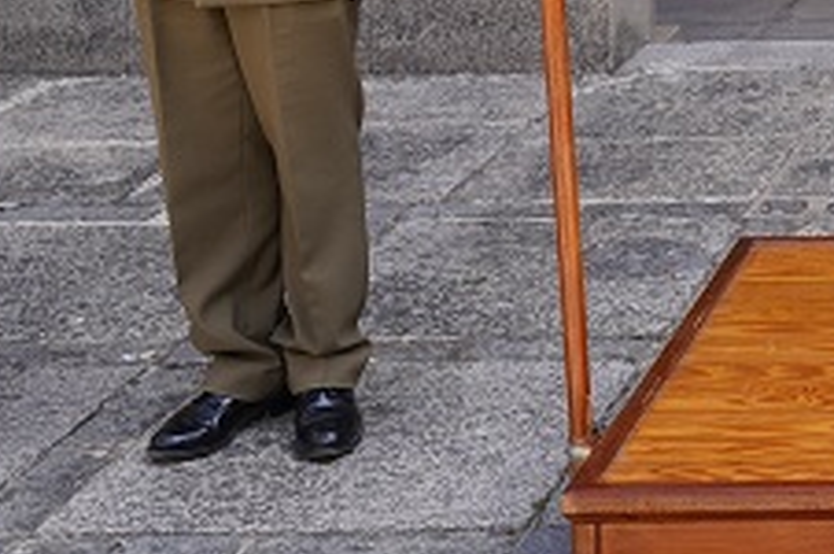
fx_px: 2198
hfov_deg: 18.3
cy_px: -308
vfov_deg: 13.4
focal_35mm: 95
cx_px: 1354
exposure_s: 1/160
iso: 100
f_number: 4
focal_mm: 25
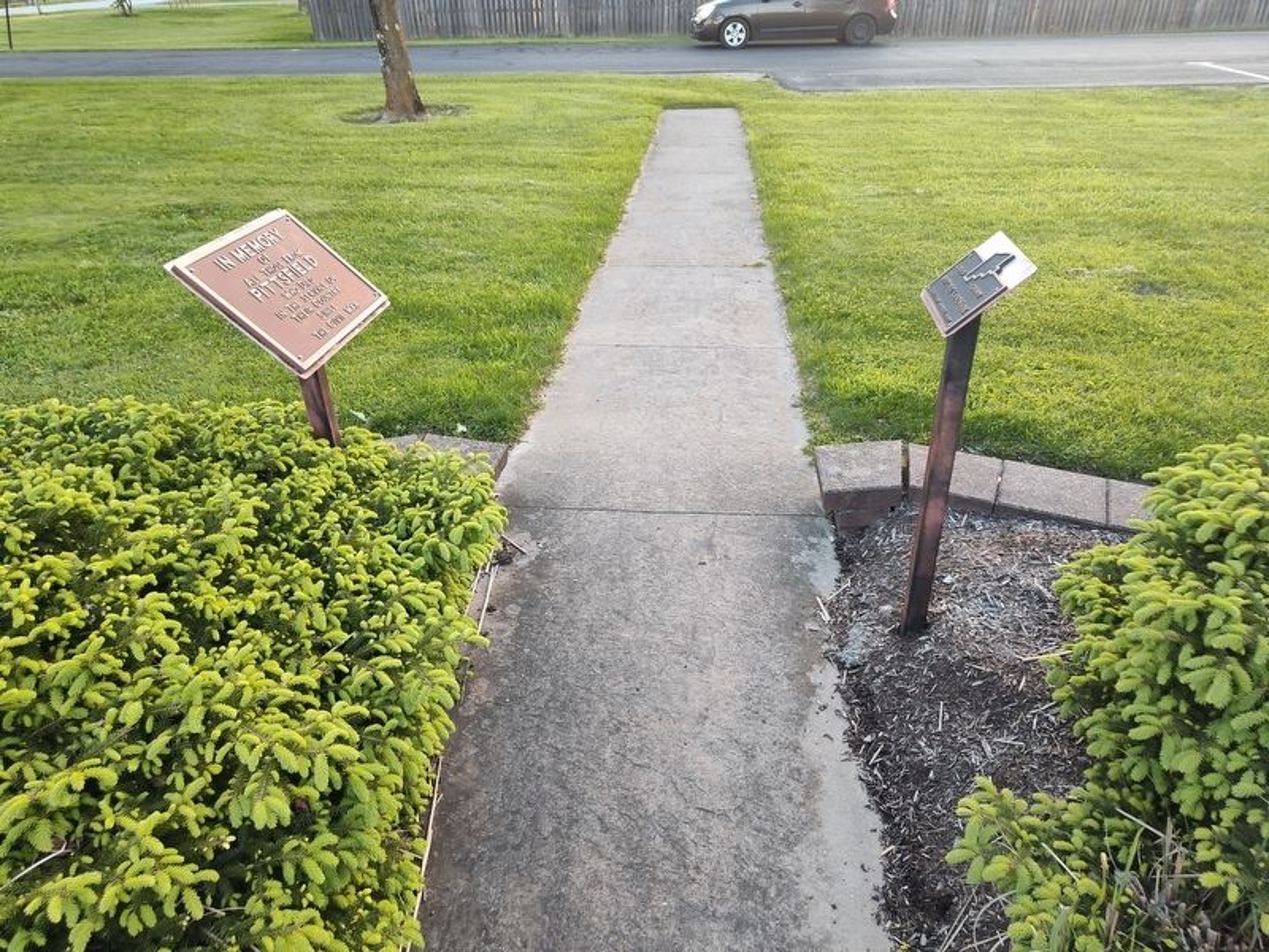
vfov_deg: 58.9
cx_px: 634
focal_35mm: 23
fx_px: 843
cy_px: 476
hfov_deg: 73.9
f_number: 1.8
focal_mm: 5.56
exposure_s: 1/120
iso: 544
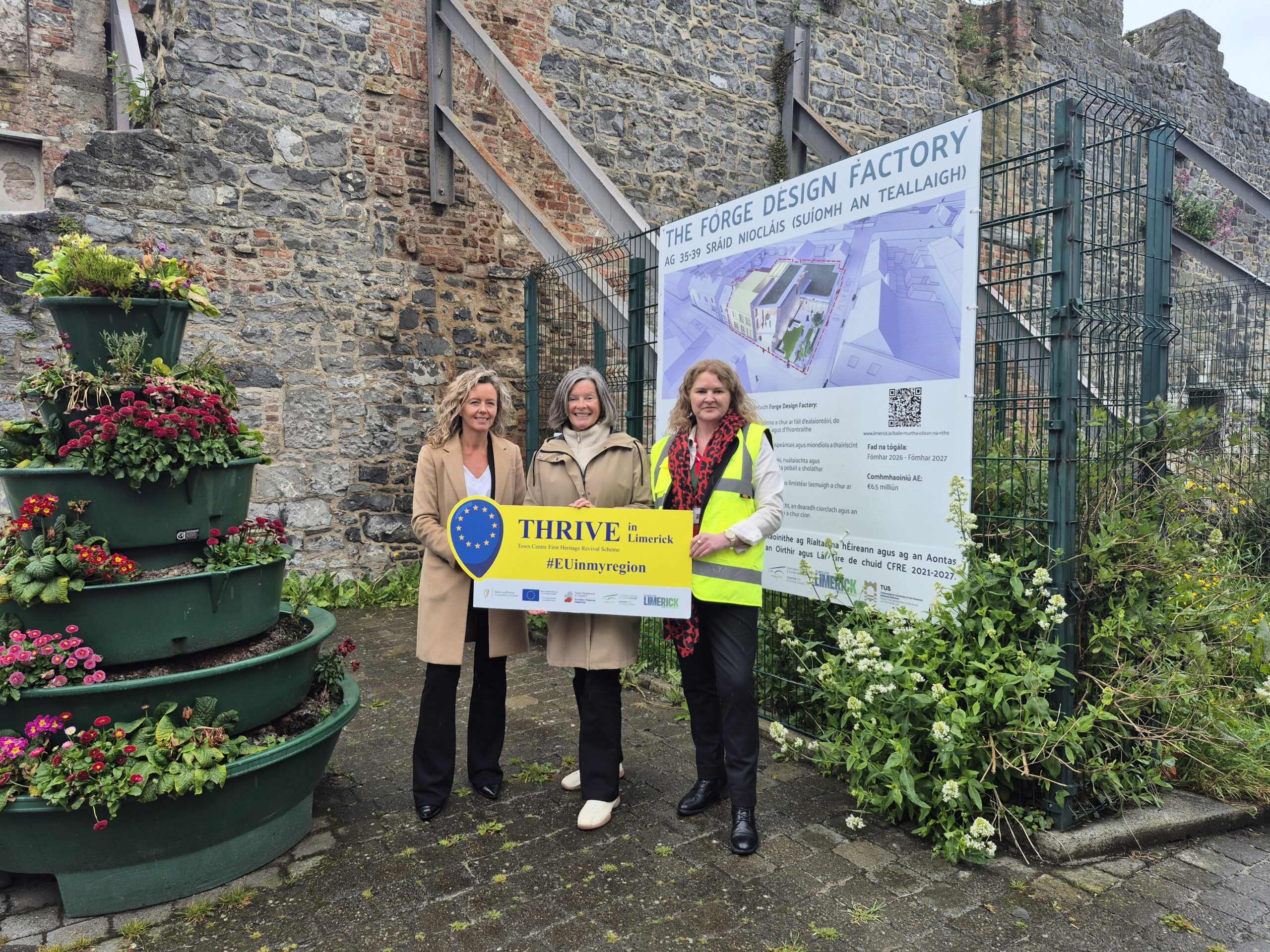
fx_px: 844
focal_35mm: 23
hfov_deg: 73.9
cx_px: 635
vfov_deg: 58.9
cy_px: 476
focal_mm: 5.4
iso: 25
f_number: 1.8
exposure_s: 1/352
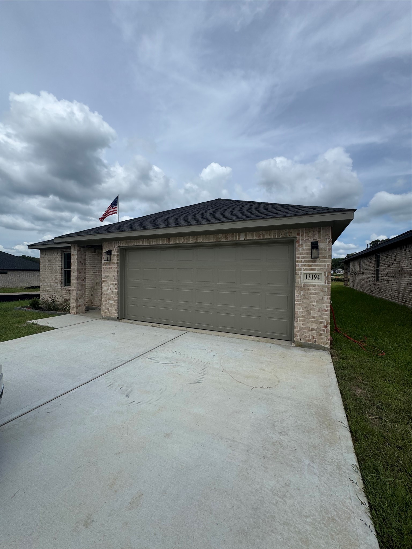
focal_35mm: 14
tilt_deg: +0.0
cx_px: 206
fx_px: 222
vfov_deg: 102.1
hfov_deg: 85.7
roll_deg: -0.1
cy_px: 274
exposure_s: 1/3390
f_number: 2.2
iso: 50
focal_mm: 2.22
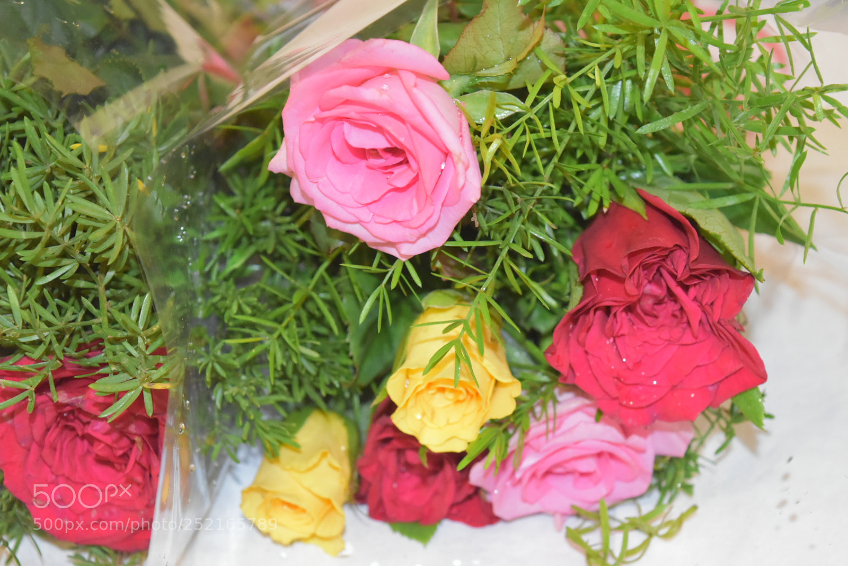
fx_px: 1943
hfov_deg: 24.6
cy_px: 283
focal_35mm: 82
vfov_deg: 16.6
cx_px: 424
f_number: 5.6
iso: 5600
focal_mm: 55
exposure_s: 1/60
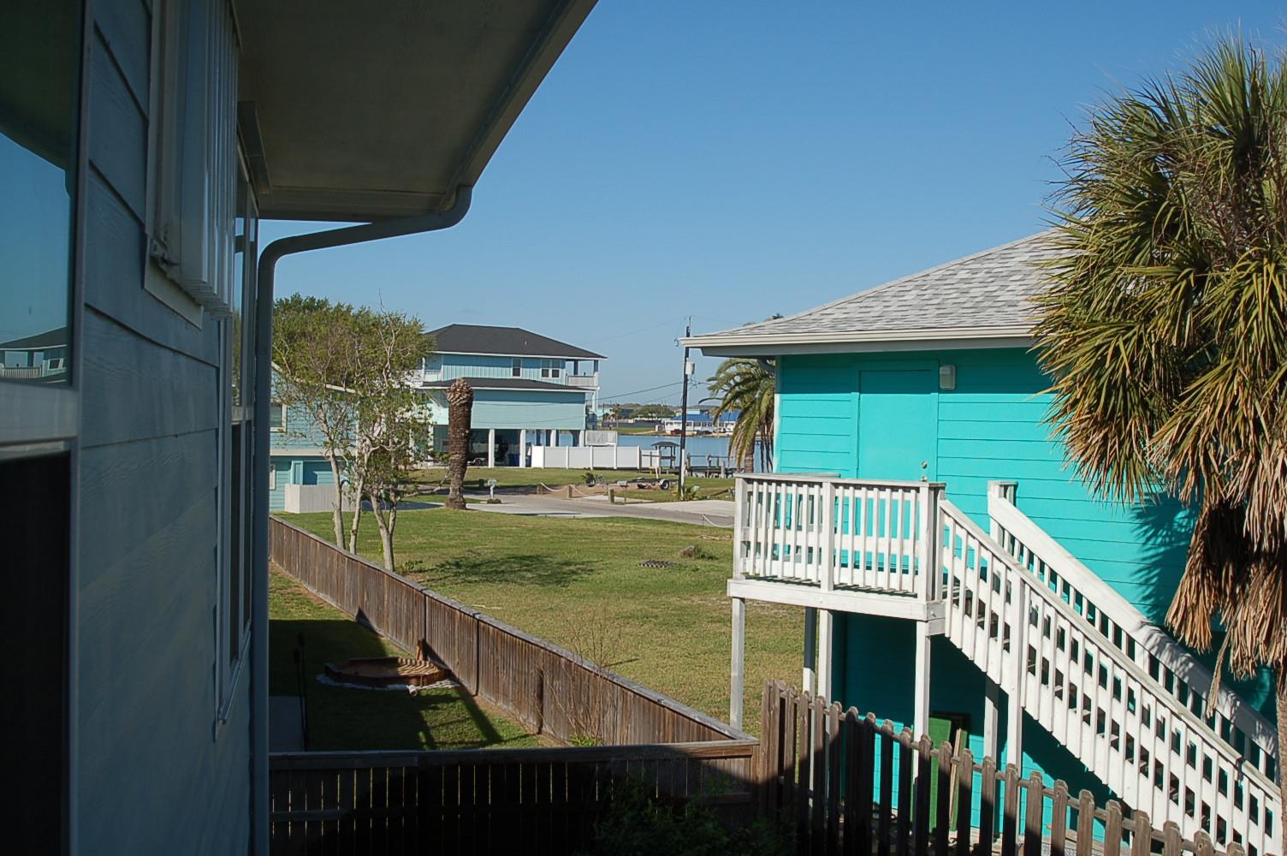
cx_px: 644
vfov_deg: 31.8
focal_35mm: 42
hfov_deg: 46.4
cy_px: 428
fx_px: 1500
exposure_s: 1/500
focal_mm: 28
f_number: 11
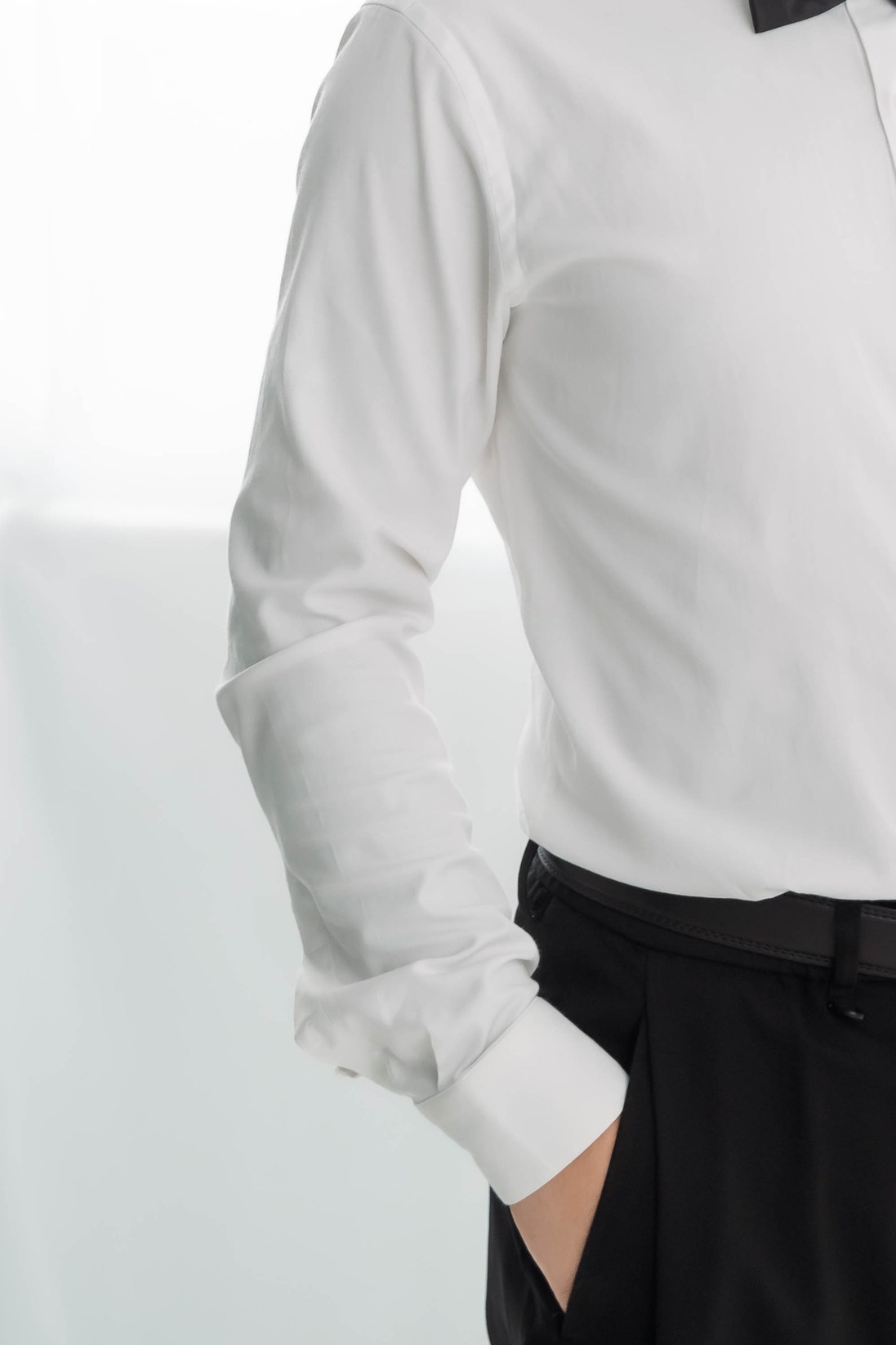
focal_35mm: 112
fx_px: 4182
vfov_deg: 17.9
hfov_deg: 12.1
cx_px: 899
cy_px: 59
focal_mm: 48
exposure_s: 1/400
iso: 1250
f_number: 3.5
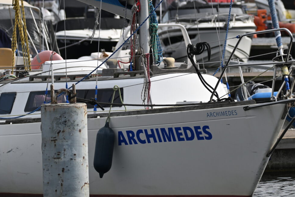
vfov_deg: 2.9
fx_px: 3859
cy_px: 58
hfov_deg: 4.4
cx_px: 210
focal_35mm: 471
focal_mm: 180
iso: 100
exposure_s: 1/640
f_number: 5.6
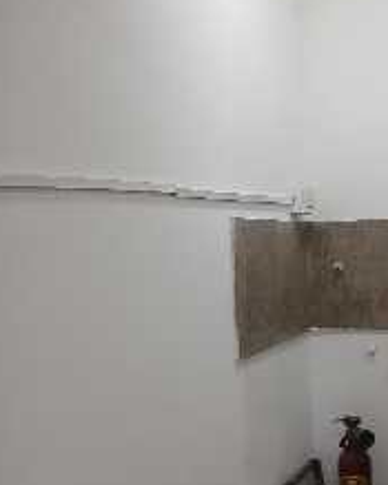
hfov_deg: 25.3
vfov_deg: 32.4
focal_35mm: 58
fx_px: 833
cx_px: 361
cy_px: 278
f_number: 1.8
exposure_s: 1/50
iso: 125
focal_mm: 3.98
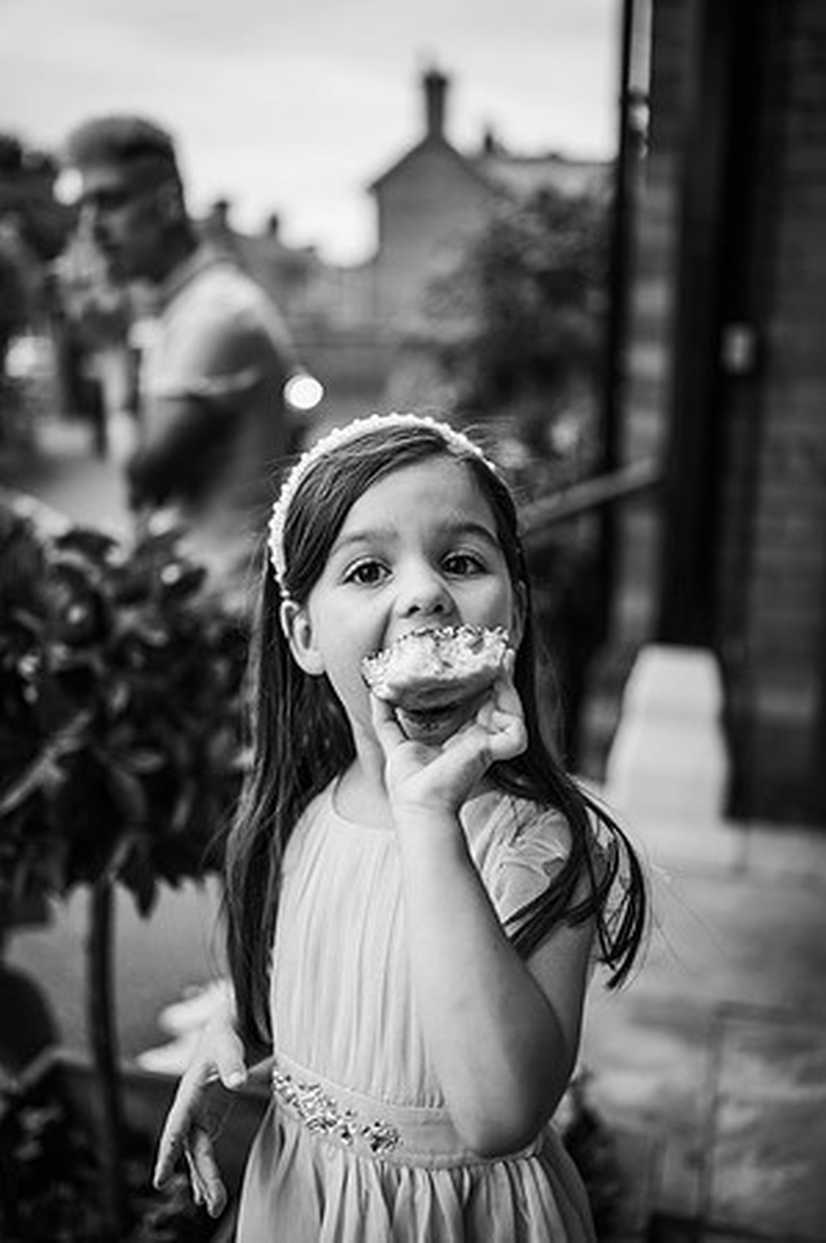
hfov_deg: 37.8
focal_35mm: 35
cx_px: 413
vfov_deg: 54.5
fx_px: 1207
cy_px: 622
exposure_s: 1/250
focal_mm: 35
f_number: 1.8
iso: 100
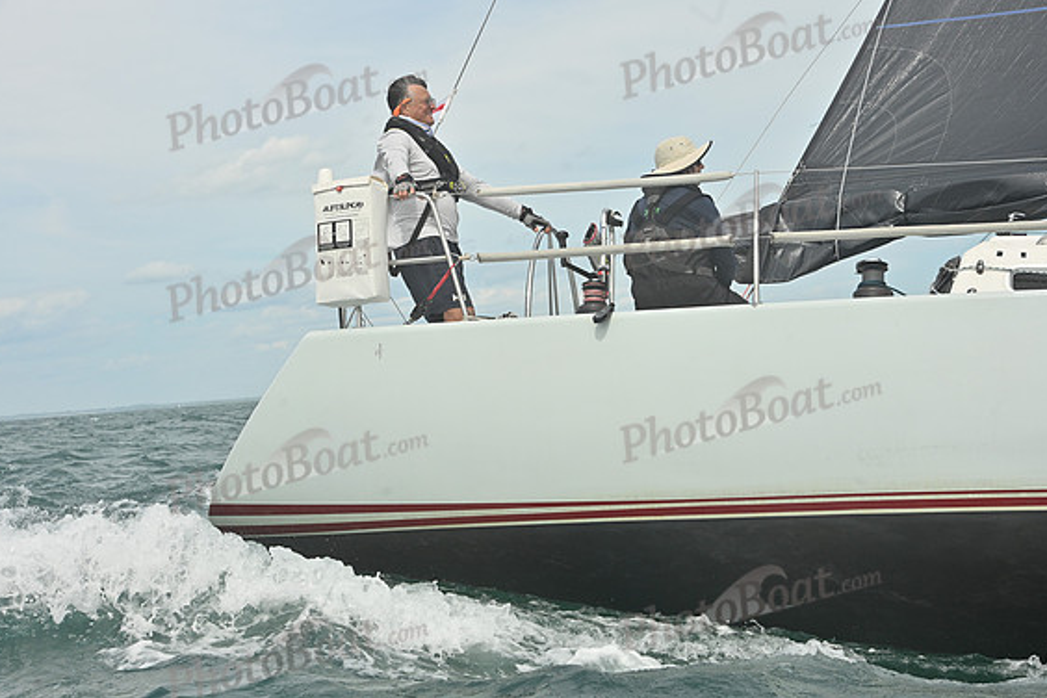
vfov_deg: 18.9
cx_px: 525
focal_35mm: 72
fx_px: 2094
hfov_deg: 28.1
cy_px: 344
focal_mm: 70
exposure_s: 1/1250
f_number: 10
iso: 320
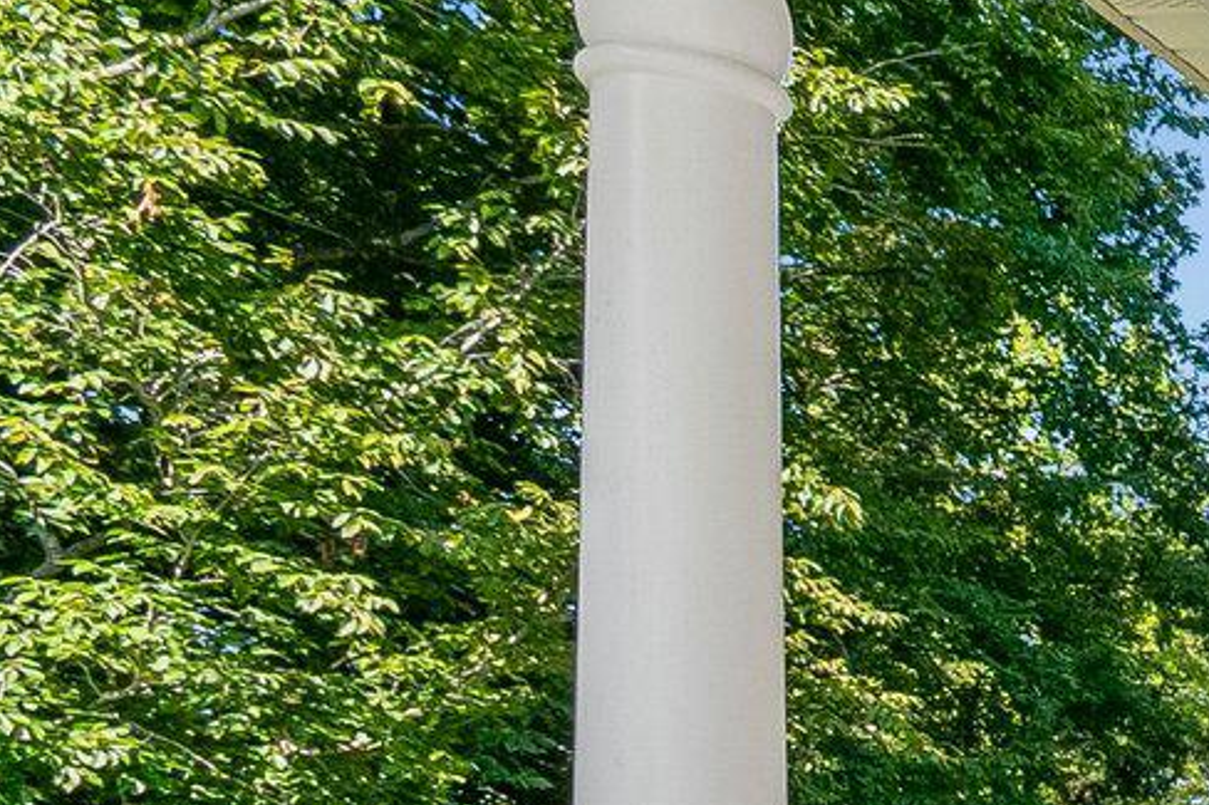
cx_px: 2413
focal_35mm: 63
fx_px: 2115
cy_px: 1027
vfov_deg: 19.9
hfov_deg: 19.1
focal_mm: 10
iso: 400
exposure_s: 1/500
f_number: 8
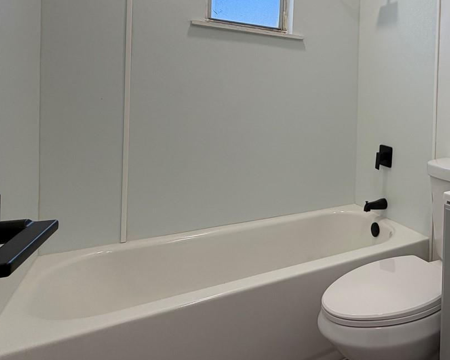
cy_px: 111
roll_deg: -1.8
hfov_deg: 55.5
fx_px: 360
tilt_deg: -1.2
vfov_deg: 51.8
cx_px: 406
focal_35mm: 27
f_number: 2.2
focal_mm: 2.22
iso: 80
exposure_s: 1/120
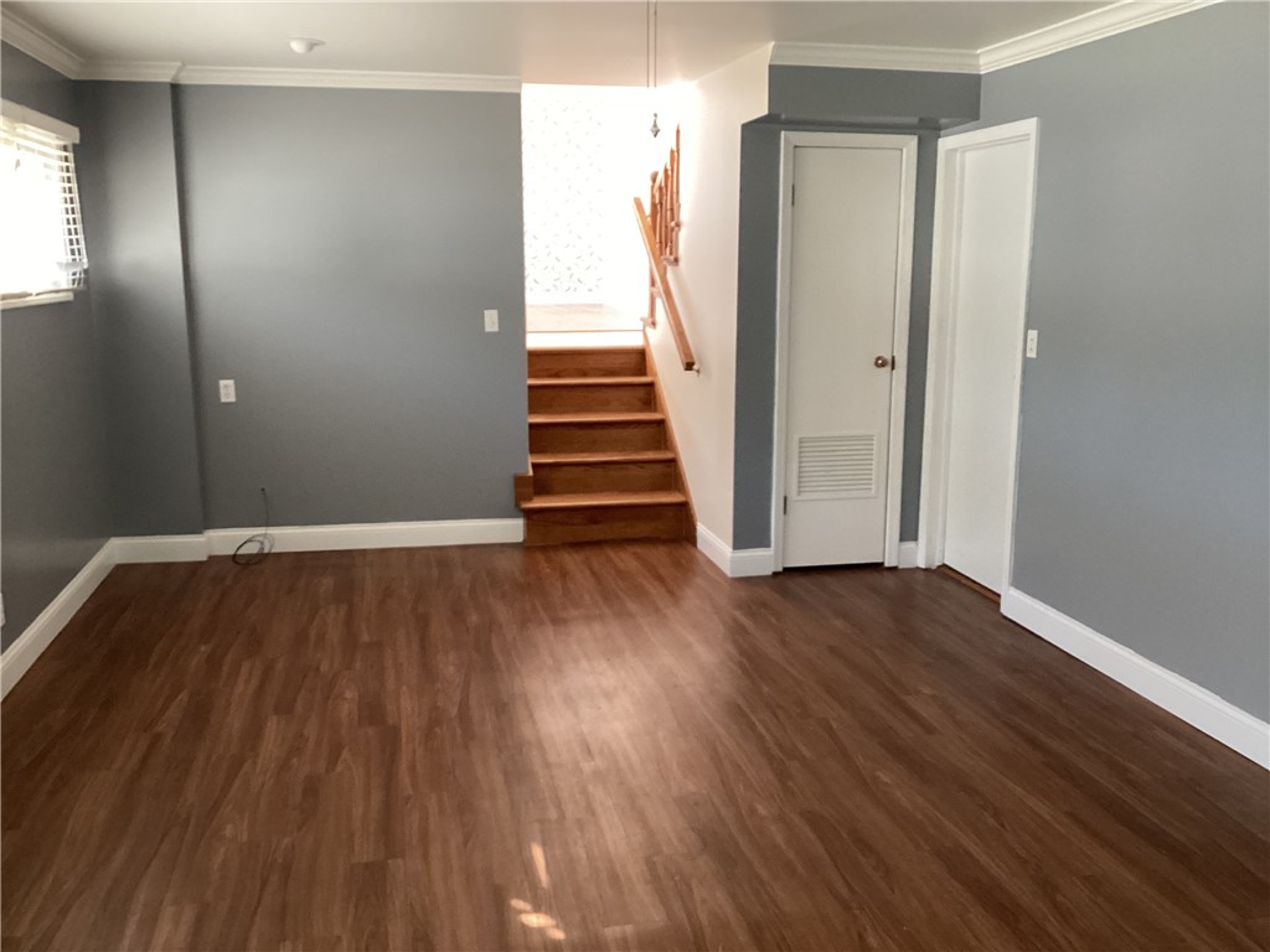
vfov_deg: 45.4
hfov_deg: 58.4
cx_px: 635
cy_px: 476
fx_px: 1137
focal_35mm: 31
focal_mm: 3.3
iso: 320
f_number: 2.4
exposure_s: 1/40
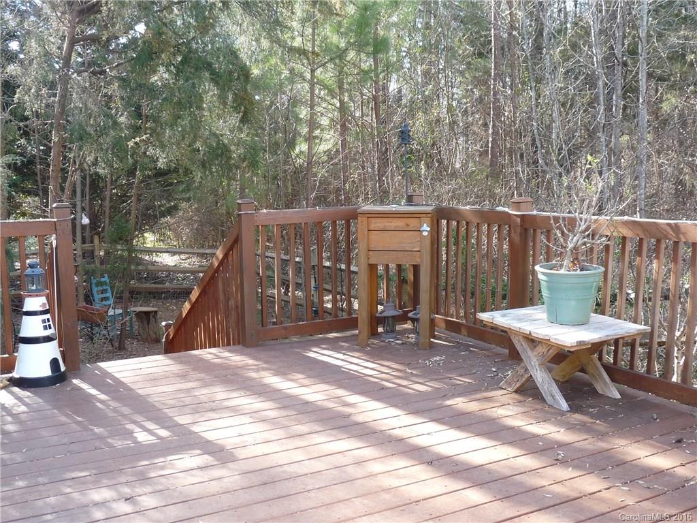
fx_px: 745
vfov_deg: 38.7
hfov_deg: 50.1
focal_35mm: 37
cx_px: 348
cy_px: 262
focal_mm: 4.8
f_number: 3.2
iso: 100
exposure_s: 1/100
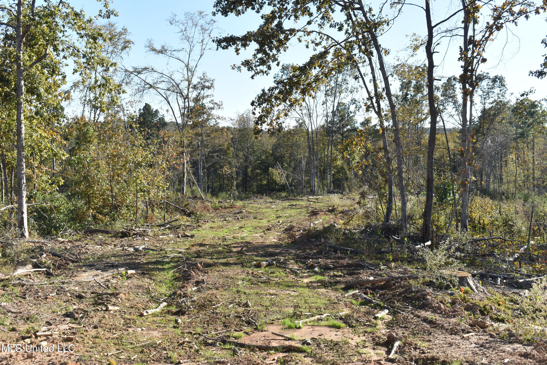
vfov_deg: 28.9
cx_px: 274
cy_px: 182
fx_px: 706
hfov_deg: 42.3
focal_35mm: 46
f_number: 8
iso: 160
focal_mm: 31
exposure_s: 1/250
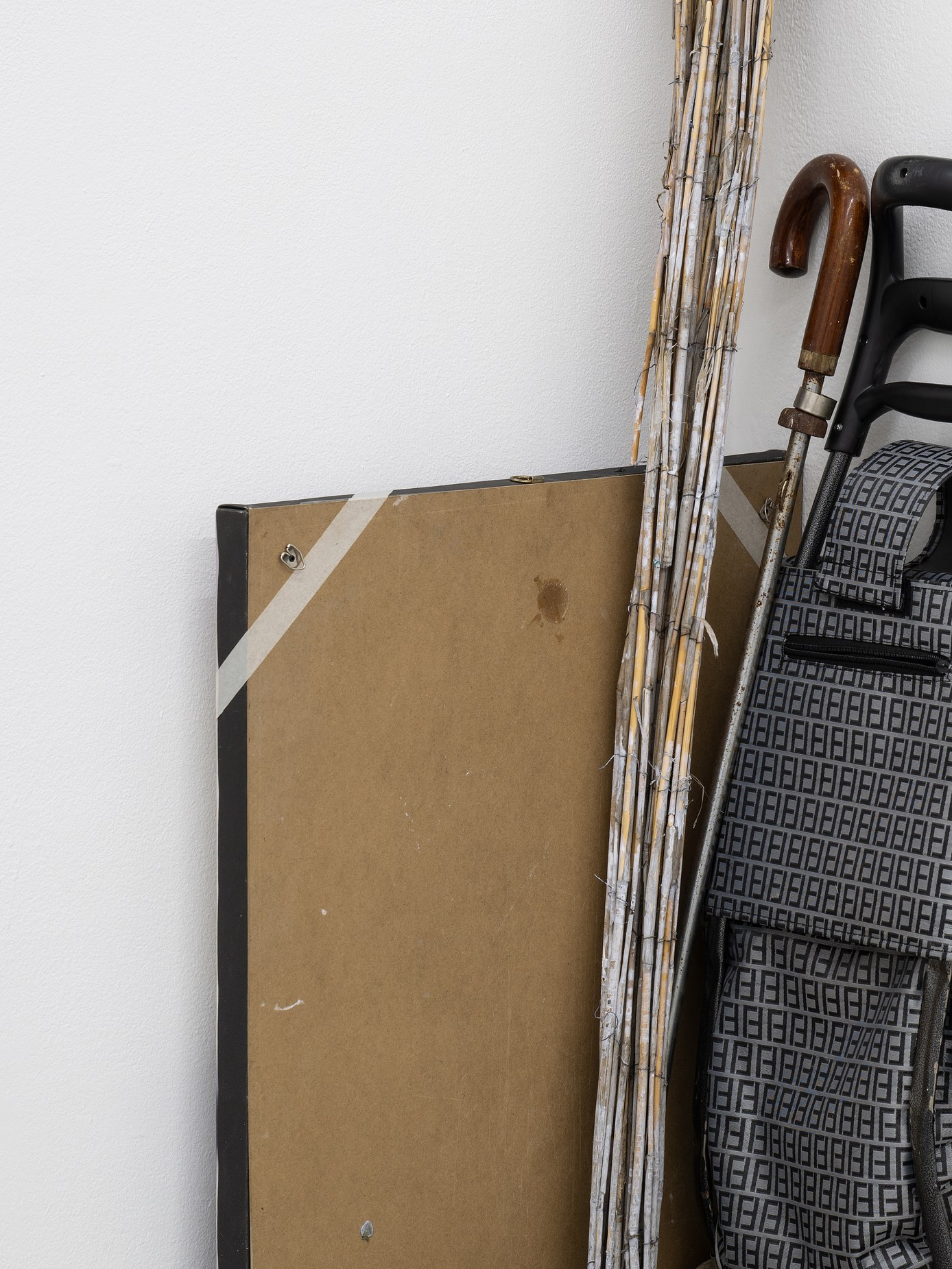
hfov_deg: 9.3
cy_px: 527
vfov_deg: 12.3
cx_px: 776
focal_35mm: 160
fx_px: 5868
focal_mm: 88
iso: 64
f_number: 9
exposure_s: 1/1.67
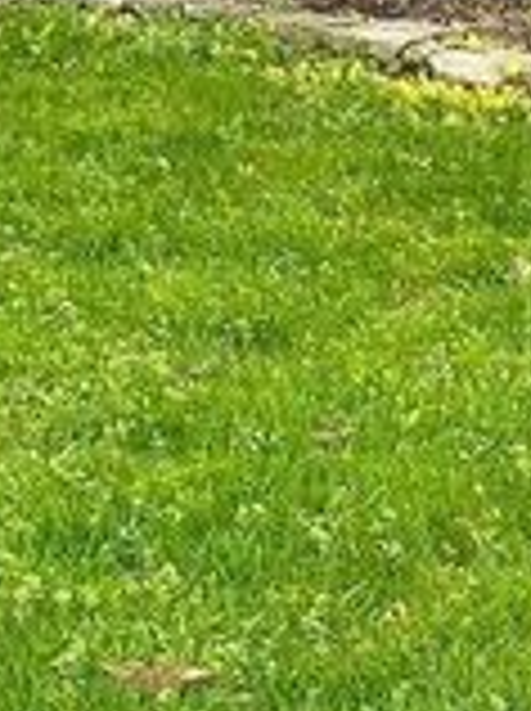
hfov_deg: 13.4
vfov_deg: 14.7
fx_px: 2256
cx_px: 266
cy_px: -727
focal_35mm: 110
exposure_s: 1/769
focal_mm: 4.2
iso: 32
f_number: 1.6
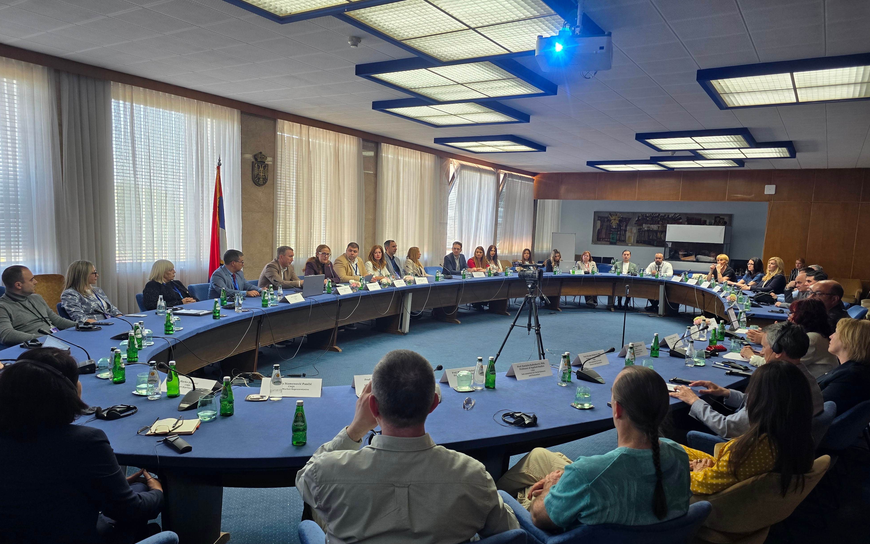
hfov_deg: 72.5
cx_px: 441
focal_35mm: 25
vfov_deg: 49.2
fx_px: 593
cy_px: 299
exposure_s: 1/90.1
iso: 125
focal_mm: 6.3
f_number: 1.7
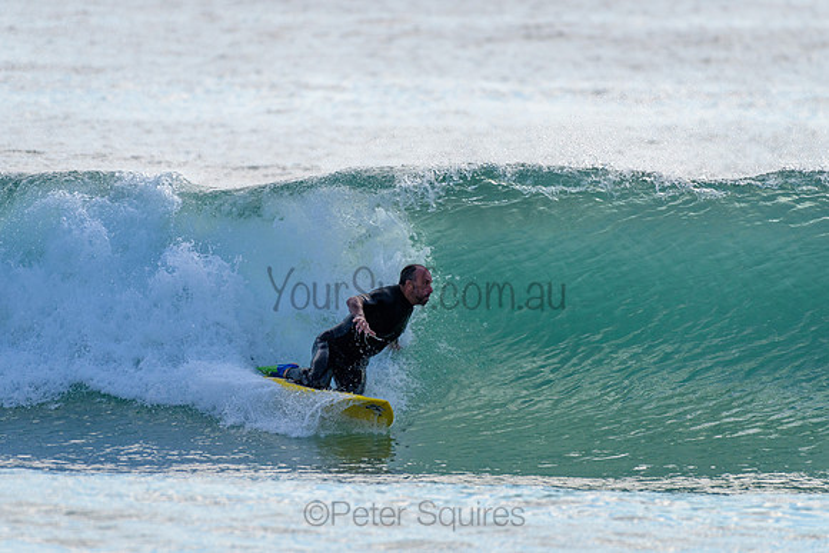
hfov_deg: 3.4
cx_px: 414
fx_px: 14115
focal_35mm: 613
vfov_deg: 2.2
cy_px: 276
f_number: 5.6
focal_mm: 500
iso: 280
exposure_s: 1/2000
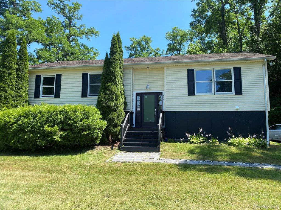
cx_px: 140
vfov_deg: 53.1
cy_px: 105
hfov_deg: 67.3
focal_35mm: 26
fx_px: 211
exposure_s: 1/1034
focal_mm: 4.25
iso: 32
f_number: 1.8
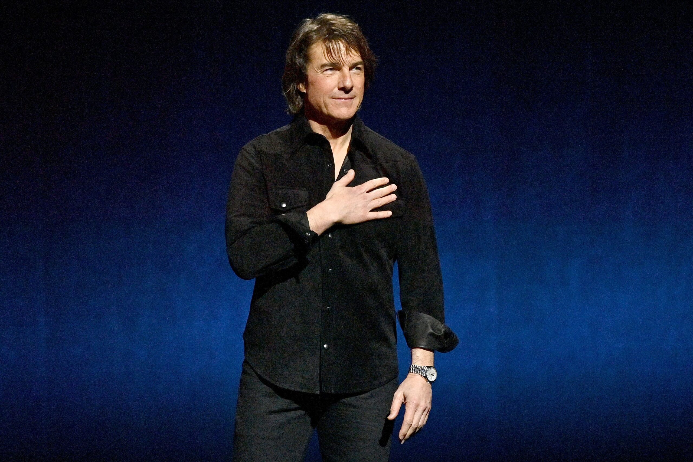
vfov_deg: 3.1
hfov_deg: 4.6
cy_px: 231
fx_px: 8662
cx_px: 346
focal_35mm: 450
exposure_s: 1/200
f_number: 4
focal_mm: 300
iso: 1250
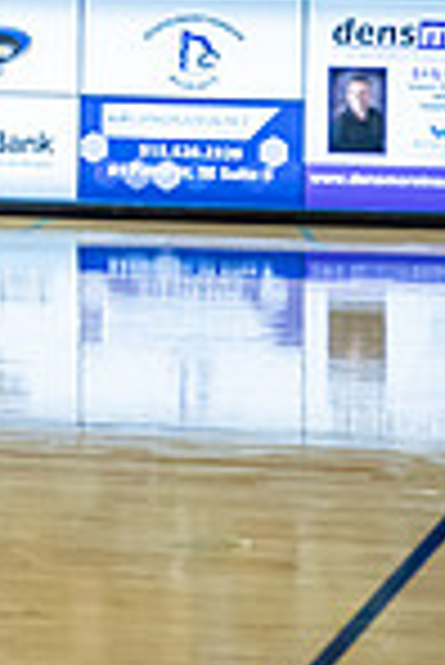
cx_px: -850
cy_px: -16
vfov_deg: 6.2
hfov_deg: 4.1
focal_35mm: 329
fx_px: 6086
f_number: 2.8
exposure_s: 1/1250
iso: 5000
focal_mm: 84
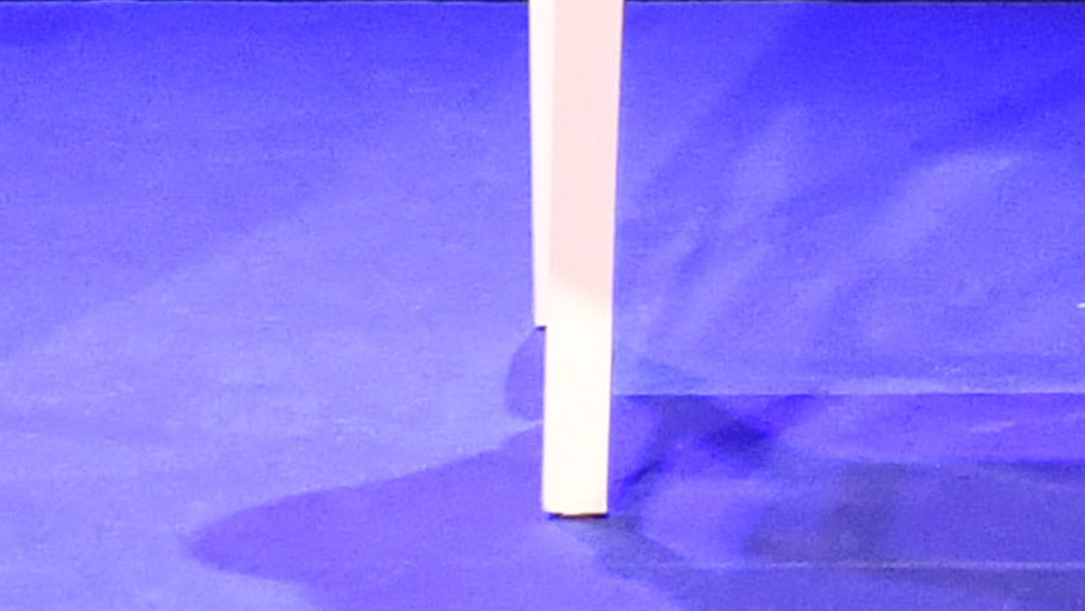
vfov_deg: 3.6
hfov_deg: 6.5
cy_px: -1362
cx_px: 1738
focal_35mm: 325
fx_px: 9353
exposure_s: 1/60
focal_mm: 32
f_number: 5.6
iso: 1600
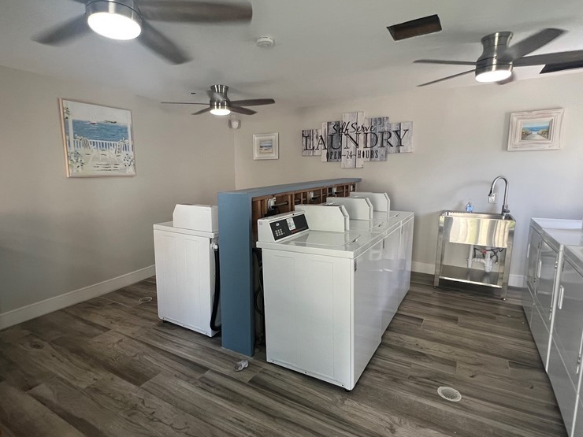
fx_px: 303
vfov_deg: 71.6
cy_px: 222
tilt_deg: -8.7
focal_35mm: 18
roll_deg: +1.0
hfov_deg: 87.7
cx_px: 277
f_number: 1.8
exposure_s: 1/60
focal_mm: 1.57
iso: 125
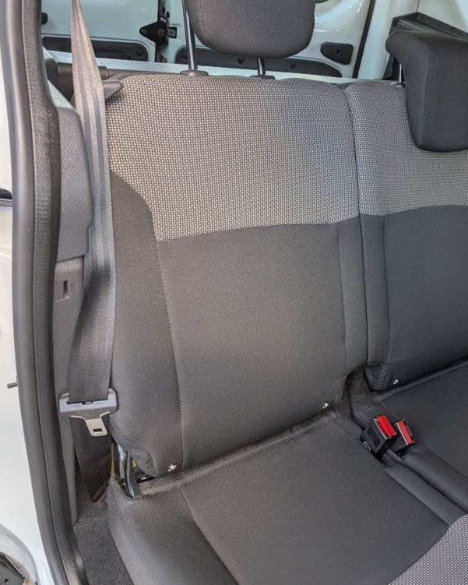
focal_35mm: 32
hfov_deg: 44.1
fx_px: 554
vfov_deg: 55.7
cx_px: 357
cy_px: 297
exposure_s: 1/106
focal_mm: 6.9
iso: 21
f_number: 1.68
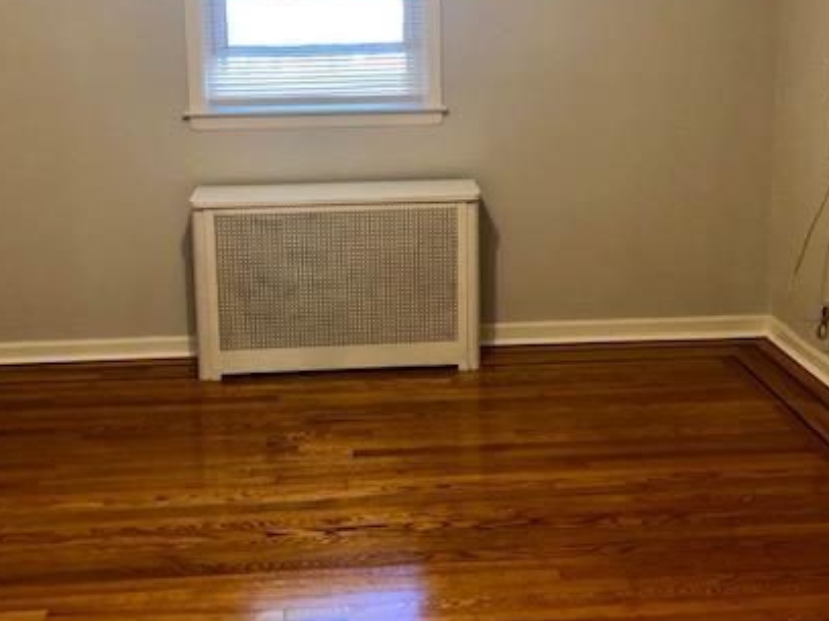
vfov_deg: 32.3
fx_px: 1053
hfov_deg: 43.0
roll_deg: +0.6
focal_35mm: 44
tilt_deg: -7.6
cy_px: 169
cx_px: 413
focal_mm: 3.99
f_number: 1.8
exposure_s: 1/17
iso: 40
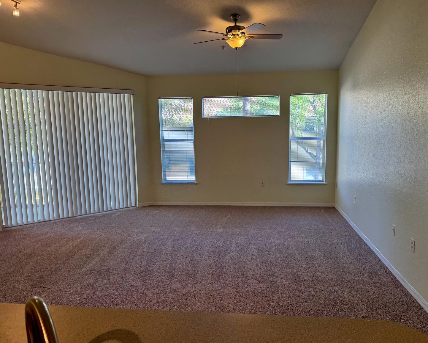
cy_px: 175
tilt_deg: -8.4
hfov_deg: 66.0
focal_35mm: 26
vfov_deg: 54.9
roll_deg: +1.3
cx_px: 226
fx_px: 329
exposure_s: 1/161
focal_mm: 6.76
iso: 100
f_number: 1.78
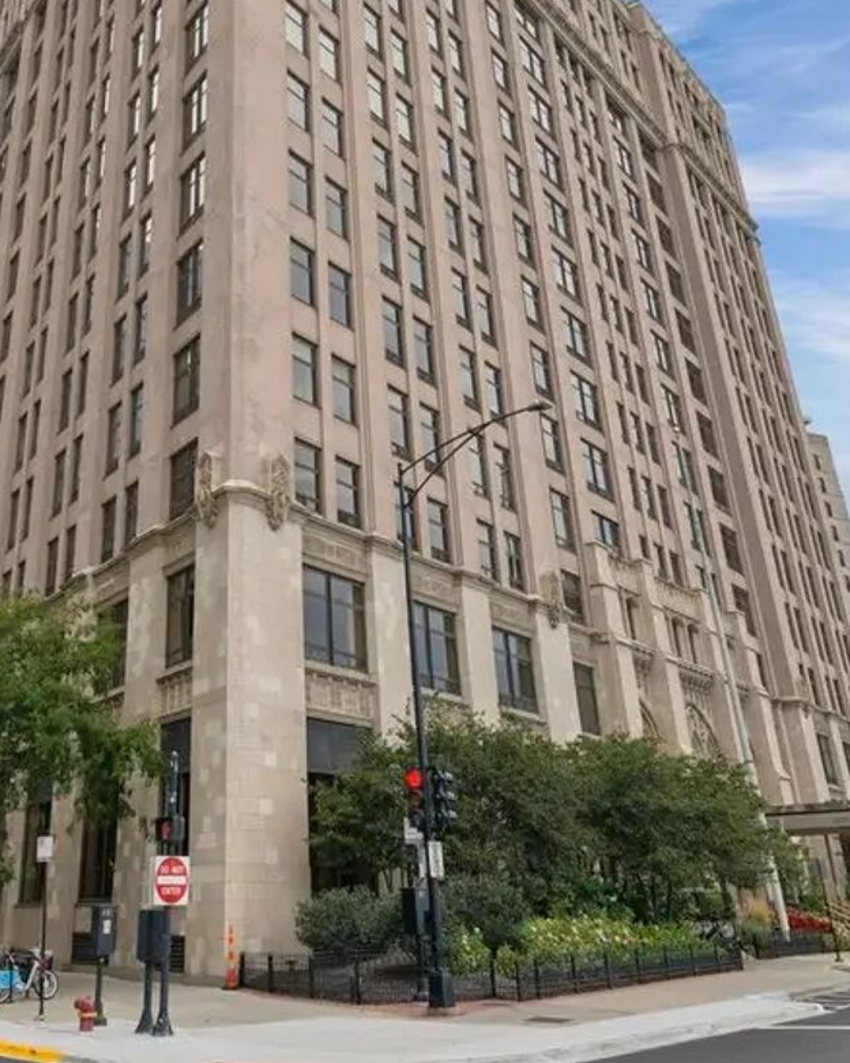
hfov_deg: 39.6
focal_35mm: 37
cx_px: 278
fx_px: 1163
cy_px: 180
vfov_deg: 46.0
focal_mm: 20
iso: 100
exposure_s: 1/320
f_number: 11
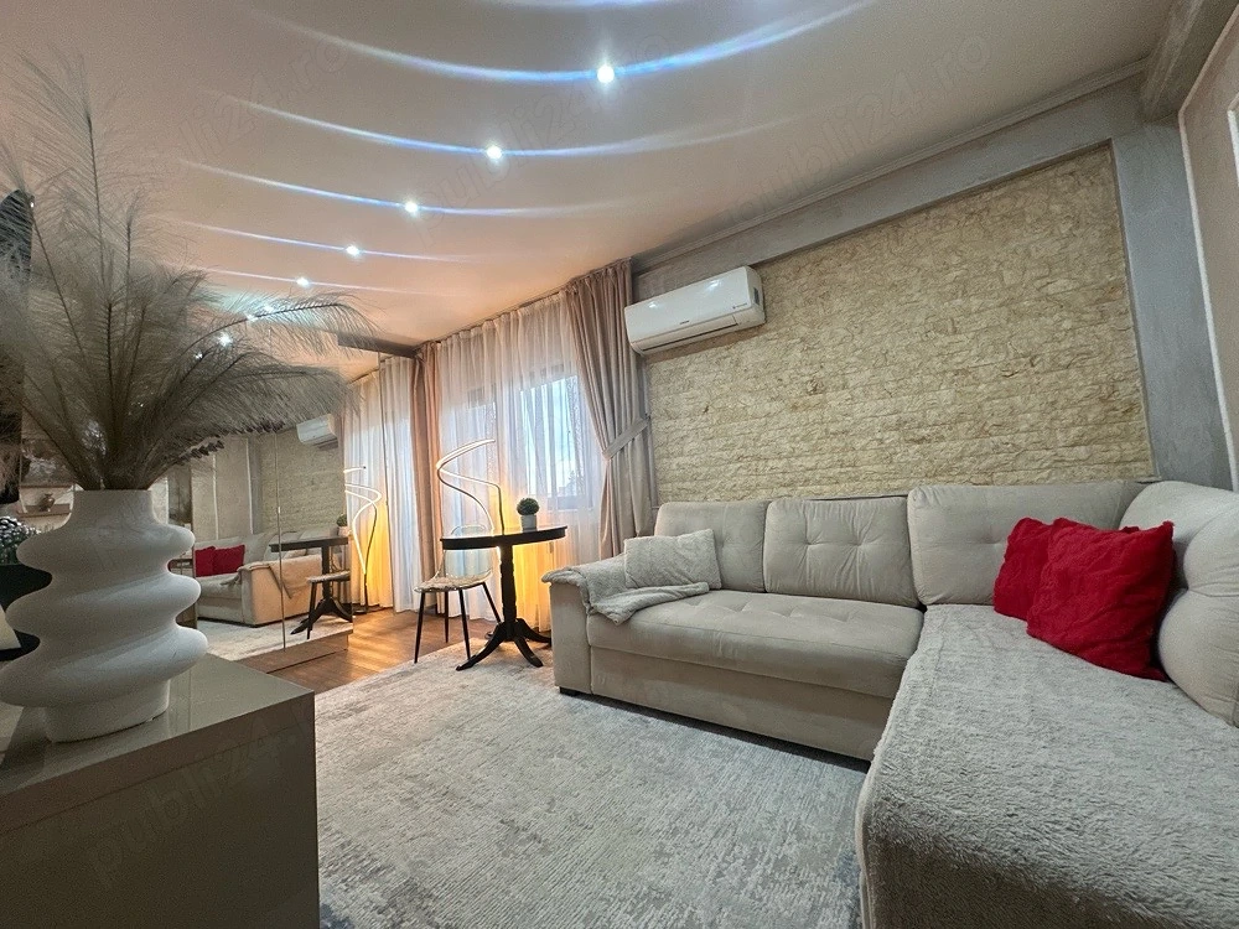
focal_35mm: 14
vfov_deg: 85.7
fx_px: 501
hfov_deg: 102.1
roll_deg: +4.0
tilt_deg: +4.0
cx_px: 620
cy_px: 464
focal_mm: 2.22
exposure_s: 1/99
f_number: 2.2
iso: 160
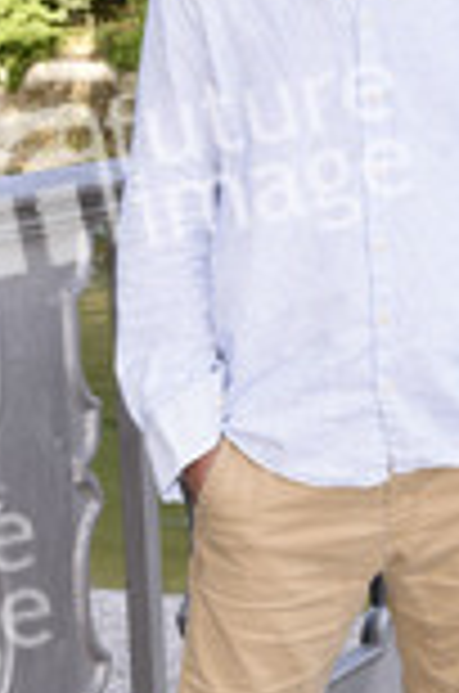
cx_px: 310
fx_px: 1902
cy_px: 396
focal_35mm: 99
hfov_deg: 13.7
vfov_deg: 20.6
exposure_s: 1/160
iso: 800
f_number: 9
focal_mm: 38
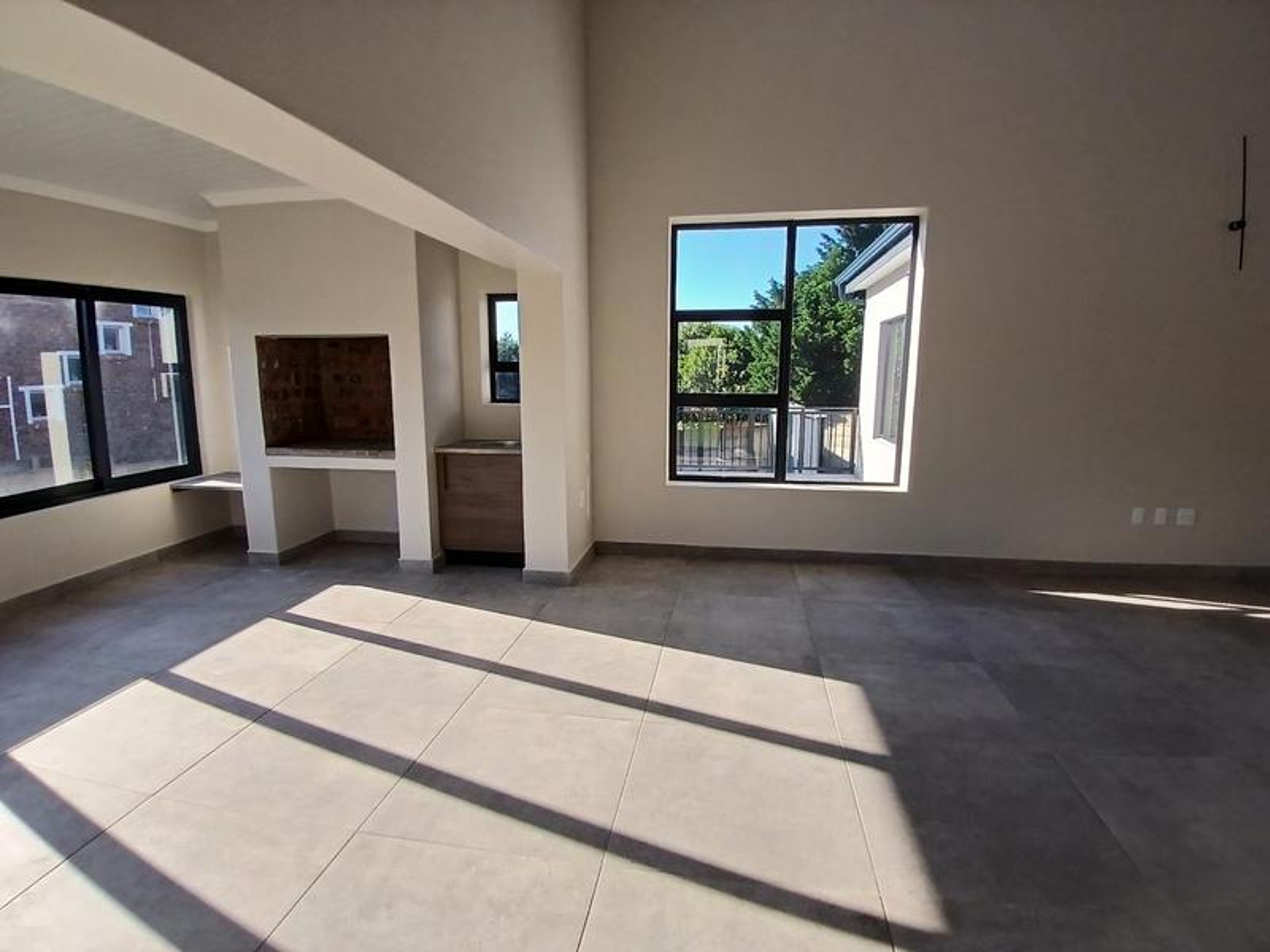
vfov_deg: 74.7
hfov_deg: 91.0
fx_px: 624
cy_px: 476
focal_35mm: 17
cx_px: 635
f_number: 2.2
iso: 50
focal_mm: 1.4
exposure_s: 1/411
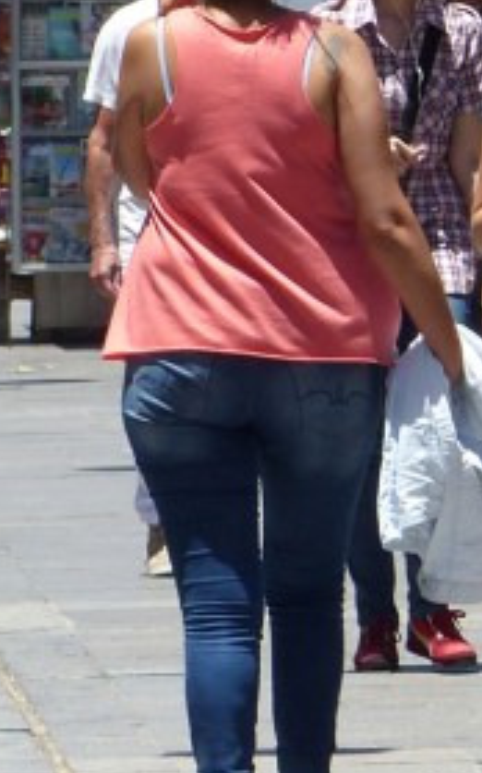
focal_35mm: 599
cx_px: 89
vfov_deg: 3.5
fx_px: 12609
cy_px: 258
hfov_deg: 2.2
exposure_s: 1/640
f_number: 4
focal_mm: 25.2
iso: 100
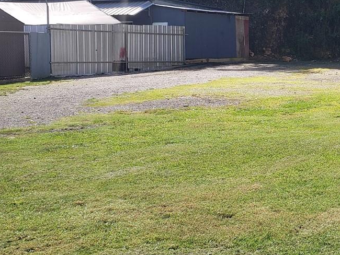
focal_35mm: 64
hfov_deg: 27.1
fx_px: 629
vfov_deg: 22.9
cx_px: 396
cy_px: 91
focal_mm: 4.3
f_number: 2.4
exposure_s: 1/548
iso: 50
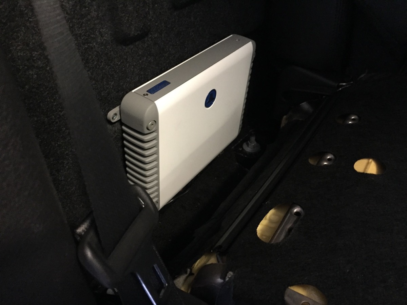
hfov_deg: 61.7
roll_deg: -0.6
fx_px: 341
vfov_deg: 48.2
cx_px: 204
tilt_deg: -38.9
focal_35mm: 29
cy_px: 152
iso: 320
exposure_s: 1/15
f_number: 2.2
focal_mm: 4.15
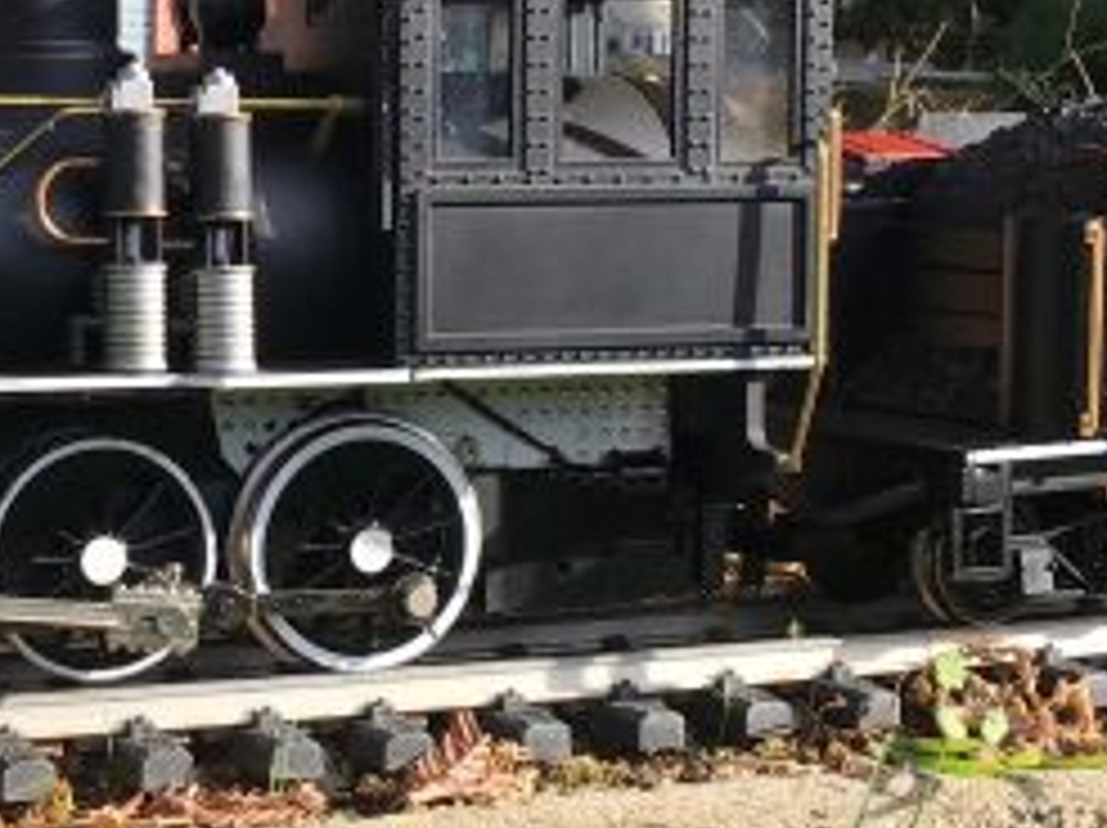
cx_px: 270
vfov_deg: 14.6
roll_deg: +0.6
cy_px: 400
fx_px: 3227
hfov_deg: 19.3
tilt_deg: -7.3
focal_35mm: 101
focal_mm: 3.3
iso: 25
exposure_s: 1/397
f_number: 2.4
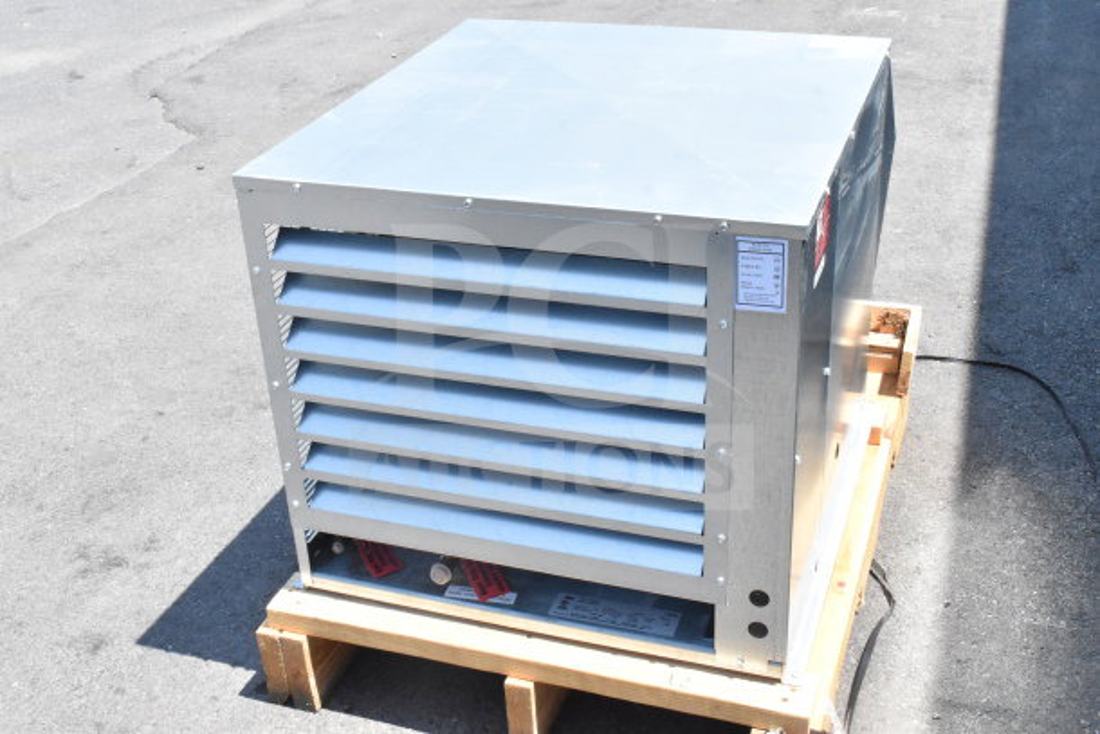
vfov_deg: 30.9
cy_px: 367
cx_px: 550
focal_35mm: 44
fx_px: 1329
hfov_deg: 45.0
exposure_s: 1/1600
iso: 6400
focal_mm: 29
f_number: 20
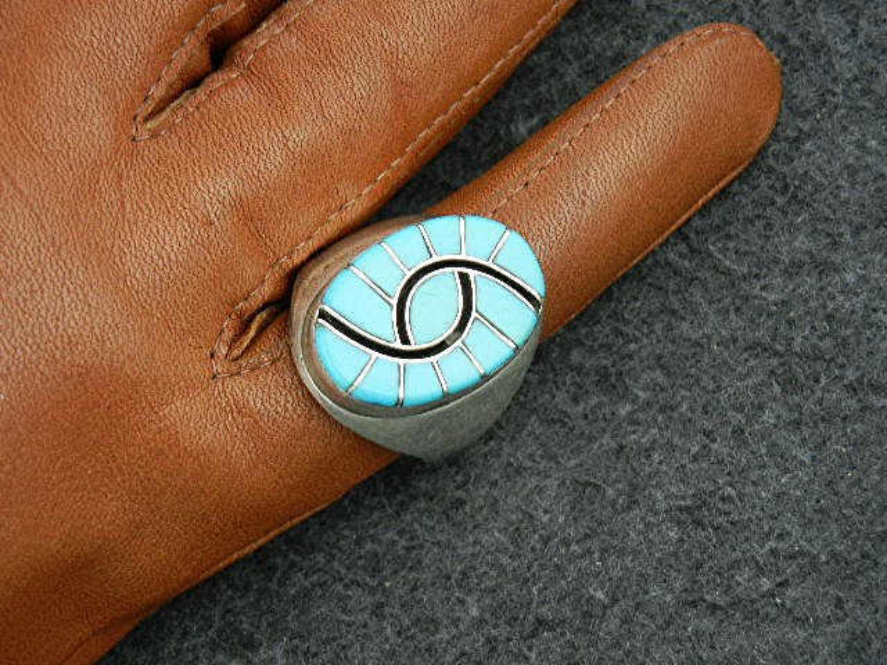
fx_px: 2614
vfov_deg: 14.5
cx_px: 444
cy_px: 332
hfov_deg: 19.3
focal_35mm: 102
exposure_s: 1/4
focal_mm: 18.3
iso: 200
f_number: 4.5
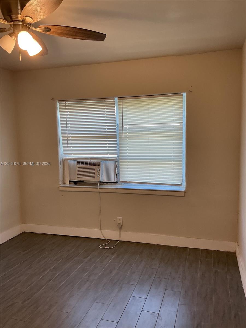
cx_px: 123
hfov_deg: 48.2
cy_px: 164
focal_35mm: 29
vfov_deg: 61.7
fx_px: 275
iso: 40
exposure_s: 1/60
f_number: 1.8
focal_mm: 3
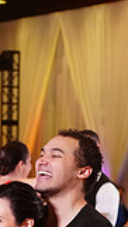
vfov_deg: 7.8
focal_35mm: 271
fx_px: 1629
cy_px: 317
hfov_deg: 4.5
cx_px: -23
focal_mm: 72
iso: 3200
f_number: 4
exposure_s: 1/400
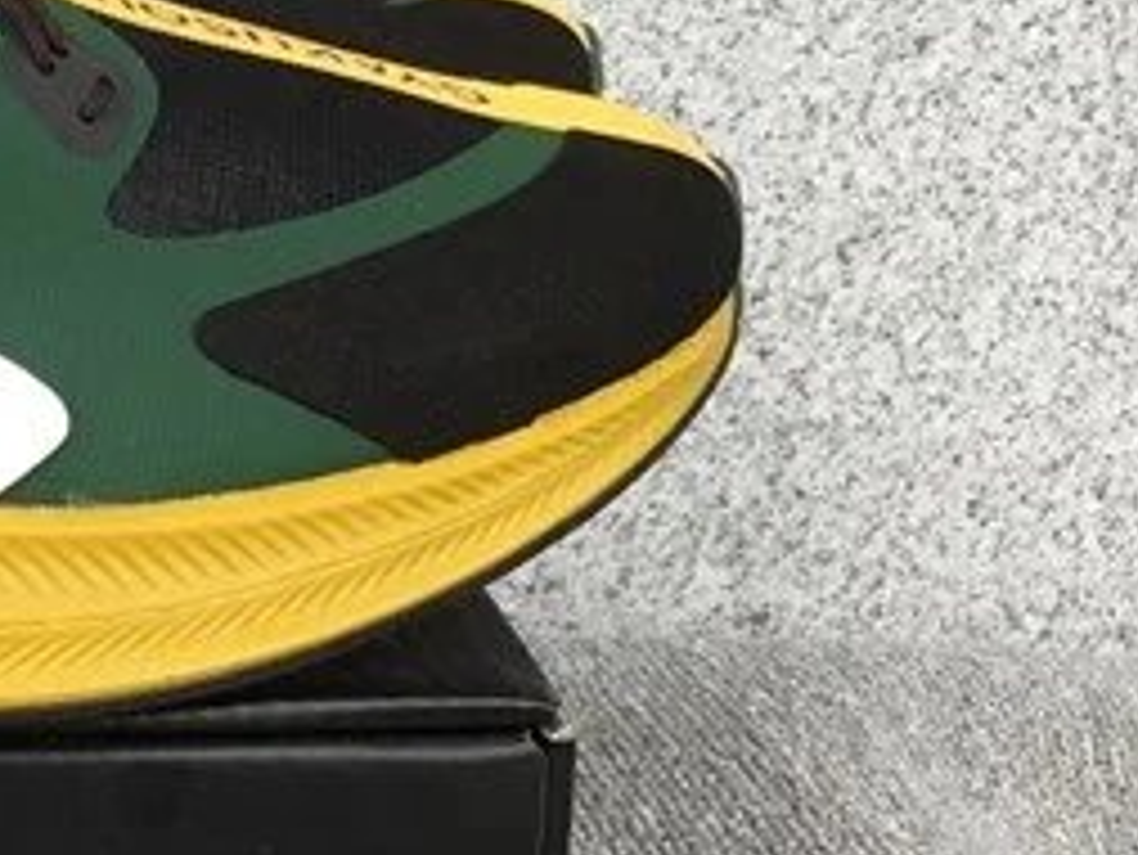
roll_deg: +0.4
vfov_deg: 15.1
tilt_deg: -17.9
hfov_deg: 18.1
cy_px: 306
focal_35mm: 98
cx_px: -513
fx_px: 3223
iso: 32
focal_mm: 3.3
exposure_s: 1/50
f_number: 2.4
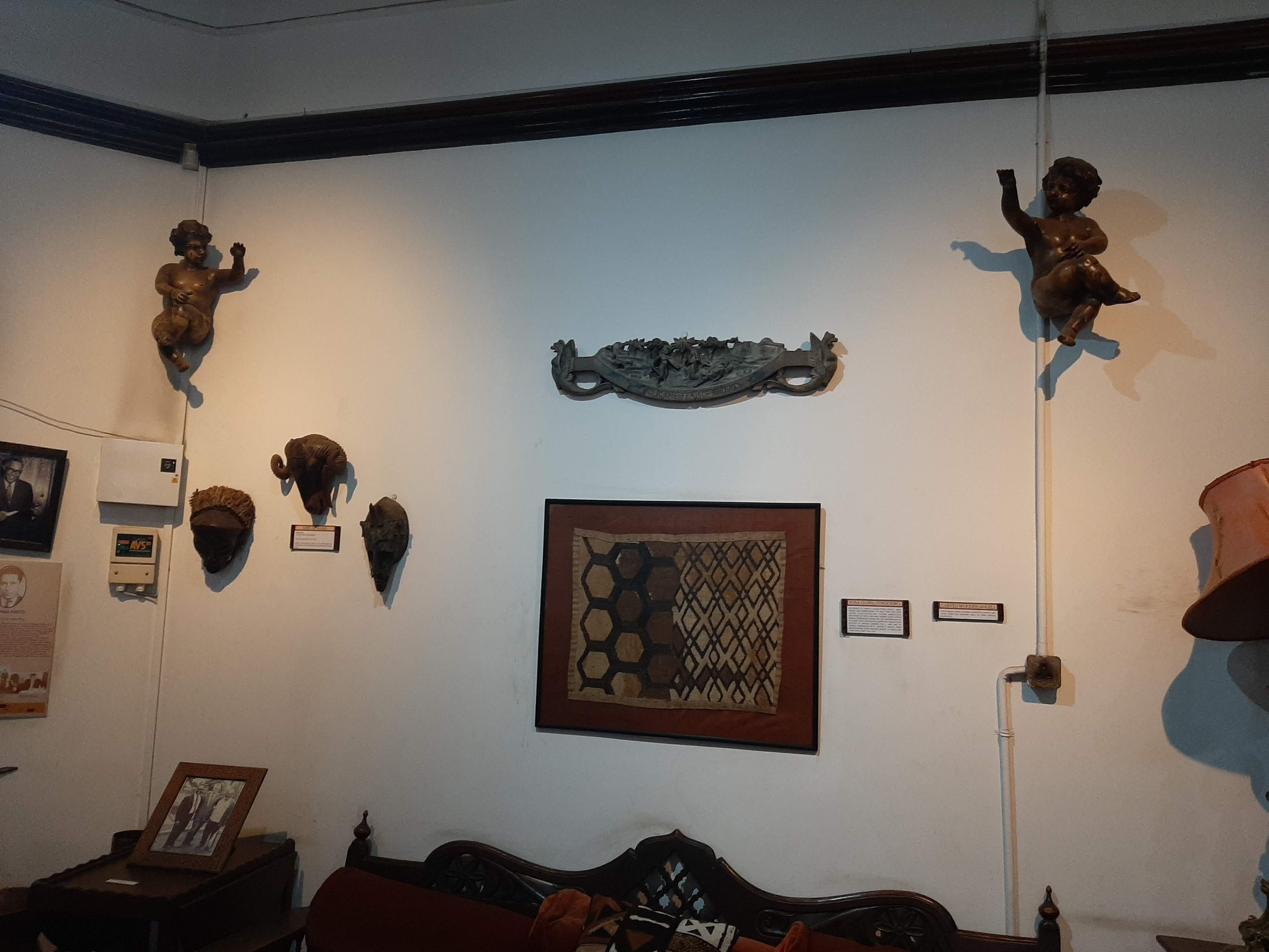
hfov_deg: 67.3
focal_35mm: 26
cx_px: 634
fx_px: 953
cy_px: 476
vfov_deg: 53.1
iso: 125
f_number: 1.7
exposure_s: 1/50
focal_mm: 3.93
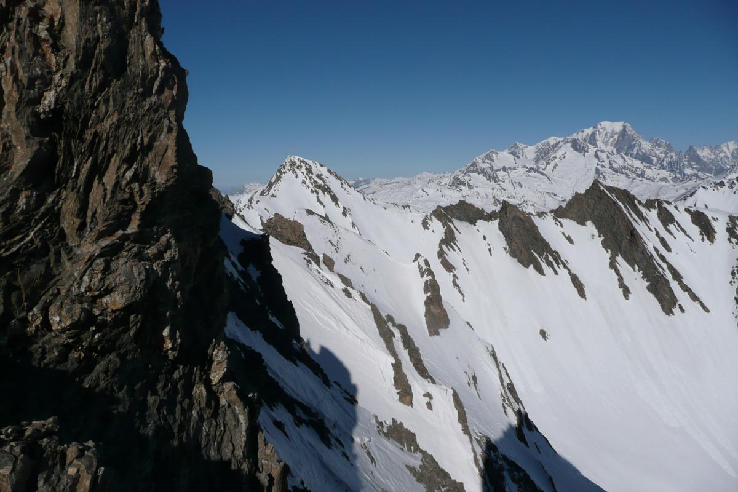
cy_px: 246
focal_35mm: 28
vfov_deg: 46.4
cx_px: 369
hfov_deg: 65.5
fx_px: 574
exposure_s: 1/800
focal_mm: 4.6
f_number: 8
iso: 100
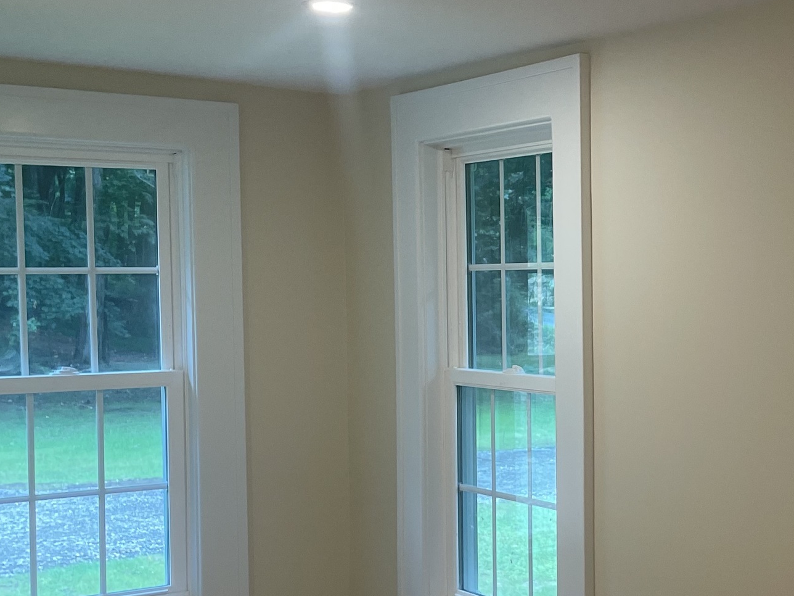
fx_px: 1422
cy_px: 369
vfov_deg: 23.6
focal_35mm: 62
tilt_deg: -3.2
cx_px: 684
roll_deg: +1.1
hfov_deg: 30.1
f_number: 1.6
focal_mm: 4.2
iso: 100
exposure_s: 1/120
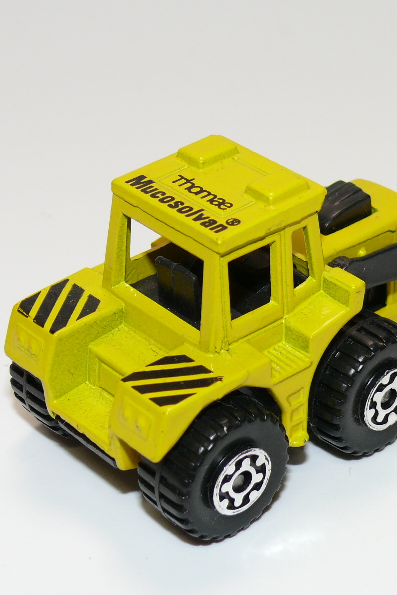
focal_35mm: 95
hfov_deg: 14.4
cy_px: 299
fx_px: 1571
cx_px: 287
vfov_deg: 21.5
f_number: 4
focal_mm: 10.8
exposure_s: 1/30
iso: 100
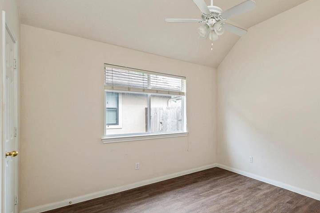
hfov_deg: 80.4
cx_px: 220
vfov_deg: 61.8
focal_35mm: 20
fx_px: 178
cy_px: 115
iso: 400
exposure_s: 1/60
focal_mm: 14
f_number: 5.6
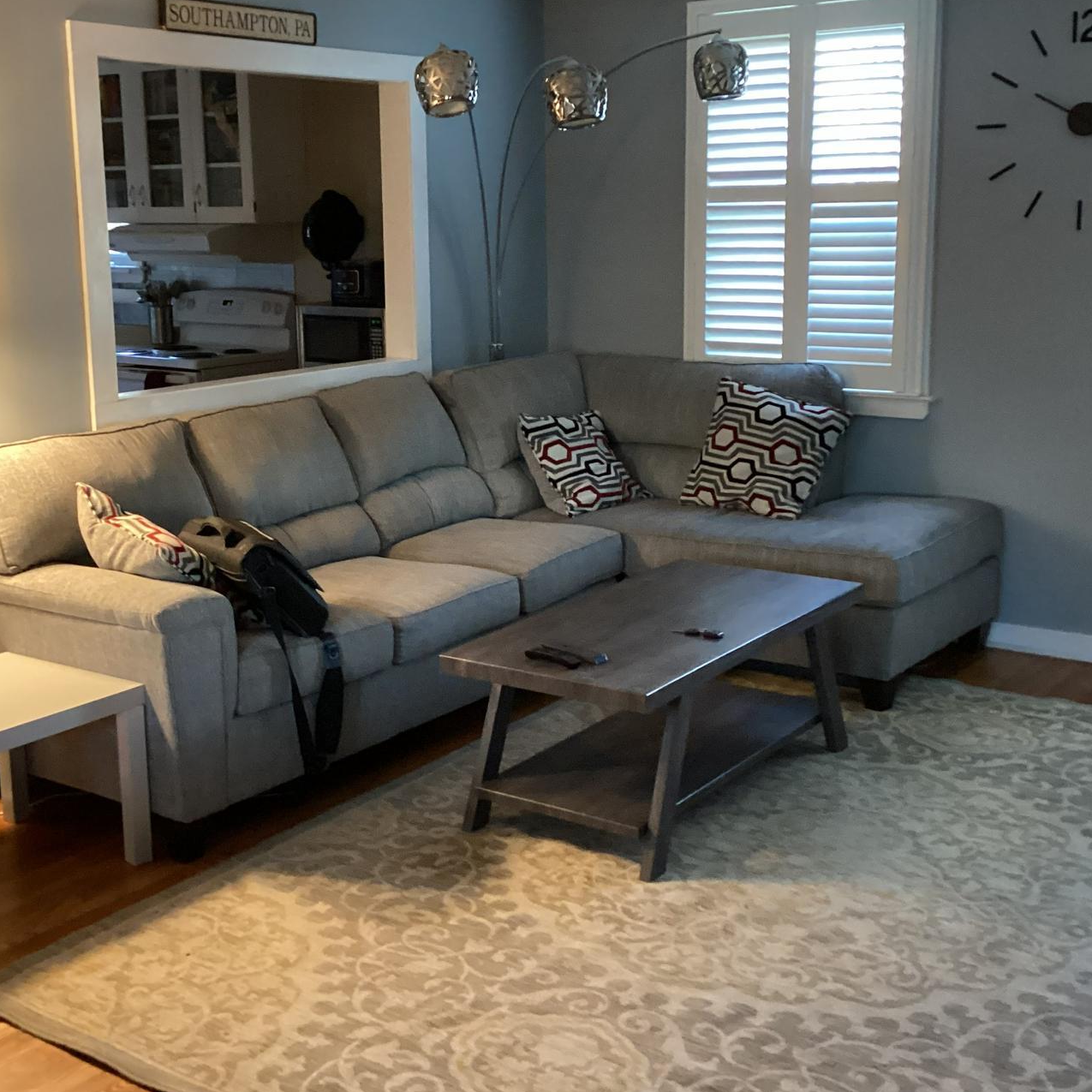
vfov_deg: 38.3
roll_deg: +1.0
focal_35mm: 44
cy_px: 474
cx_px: 462
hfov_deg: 38.3
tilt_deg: -11.3
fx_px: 1570
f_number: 2.4
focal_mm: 3.3
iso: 500
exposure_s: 1/30
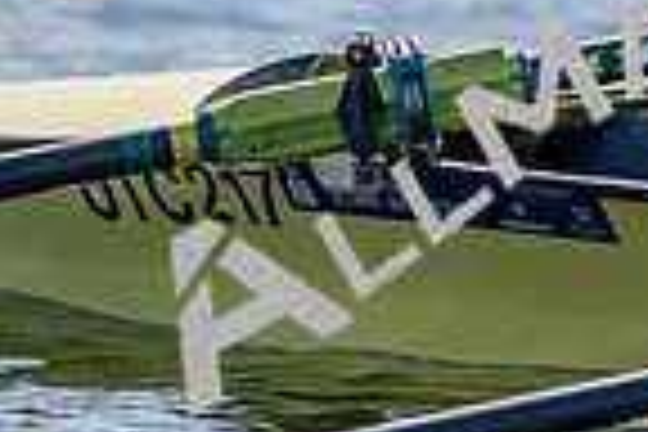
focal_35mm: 804
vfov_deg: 1.7
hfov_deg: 2.6
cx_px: 1084
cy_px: -281
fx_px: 14471
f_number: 5.6
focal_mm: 200
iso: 250
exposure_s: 1/2000
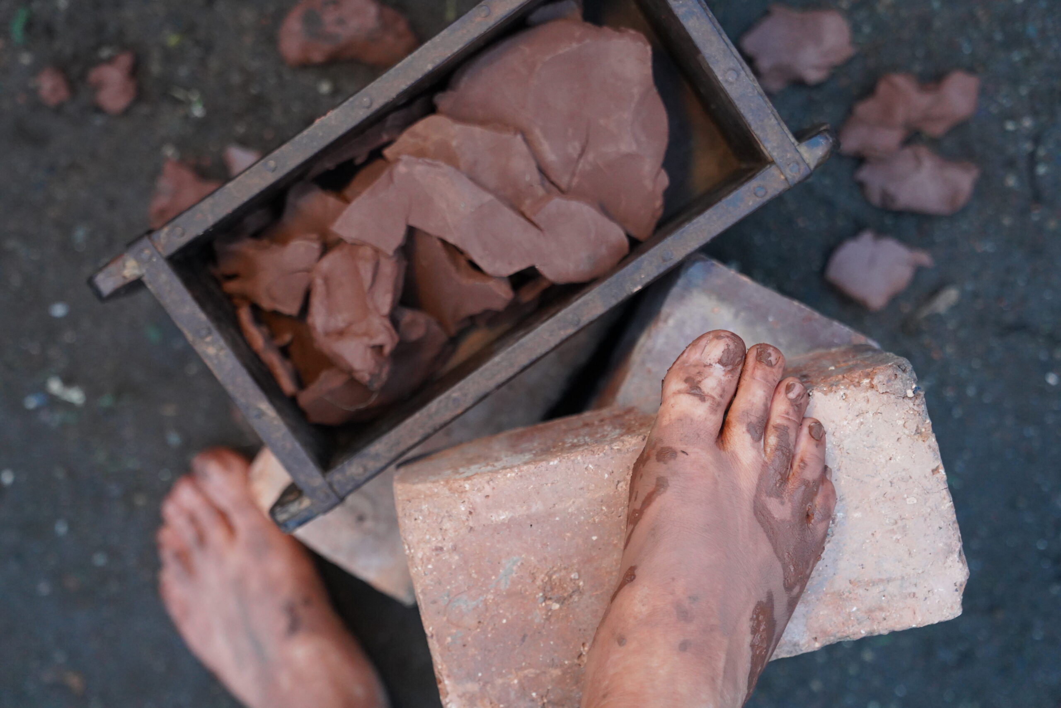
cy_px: 354
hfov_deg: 38.9
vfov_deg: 26.5
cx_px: 530
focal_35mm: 51
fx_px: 1503
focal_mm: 51
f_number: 2.8
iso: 5000
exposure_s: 1/160
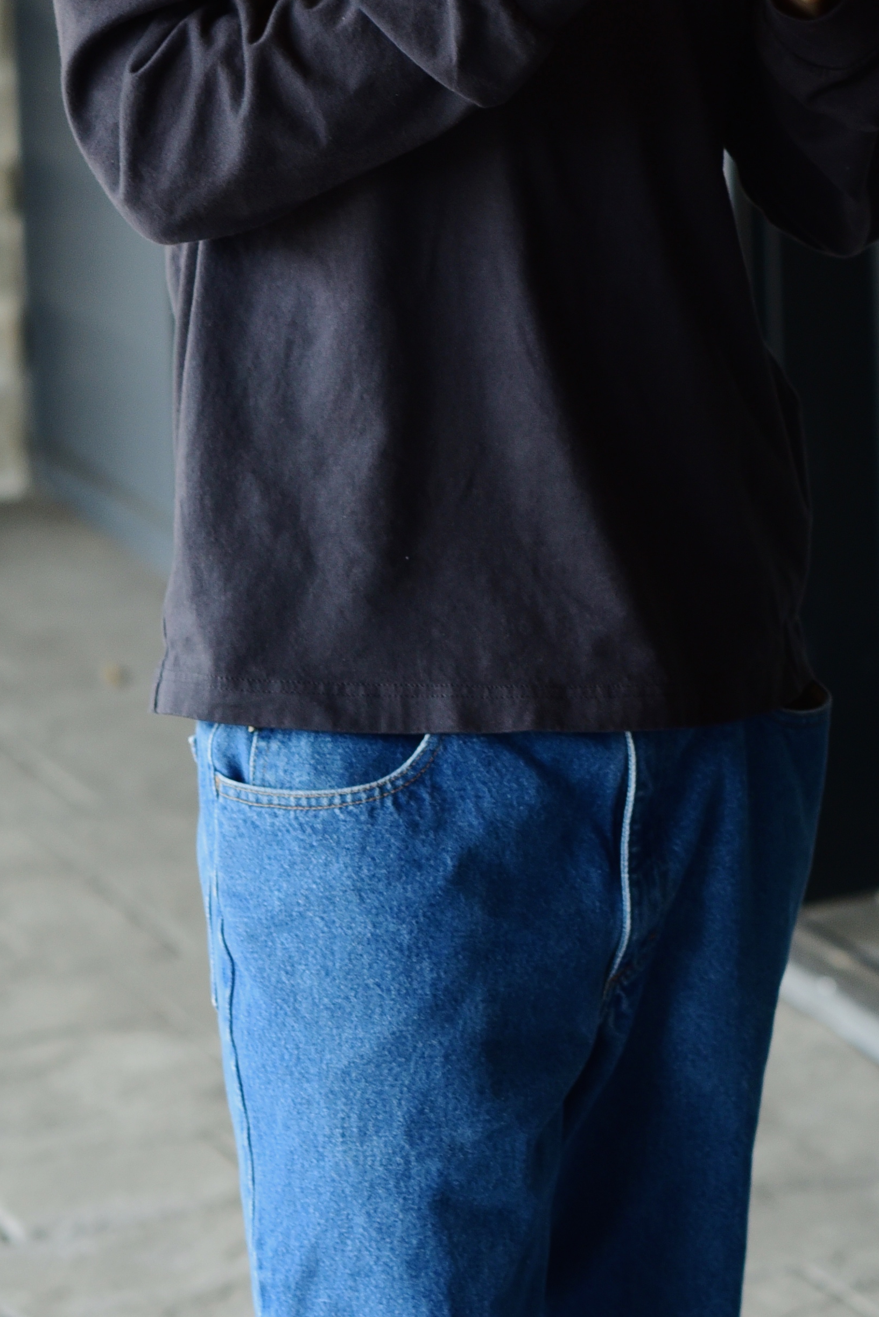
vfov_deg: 9.8
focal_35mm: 209
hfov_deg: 6.5
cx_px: 1052
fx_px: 7649
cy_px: 354
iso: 800
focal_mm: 85
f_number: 4
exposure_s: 1/400
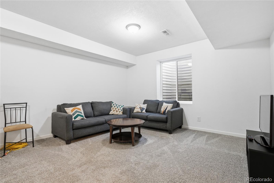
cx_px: 137
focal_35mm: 16
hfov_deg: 96.7
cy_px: 92
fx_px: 122
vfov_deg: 73.8
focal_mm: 16
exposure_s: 1/13
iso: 500
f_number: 8
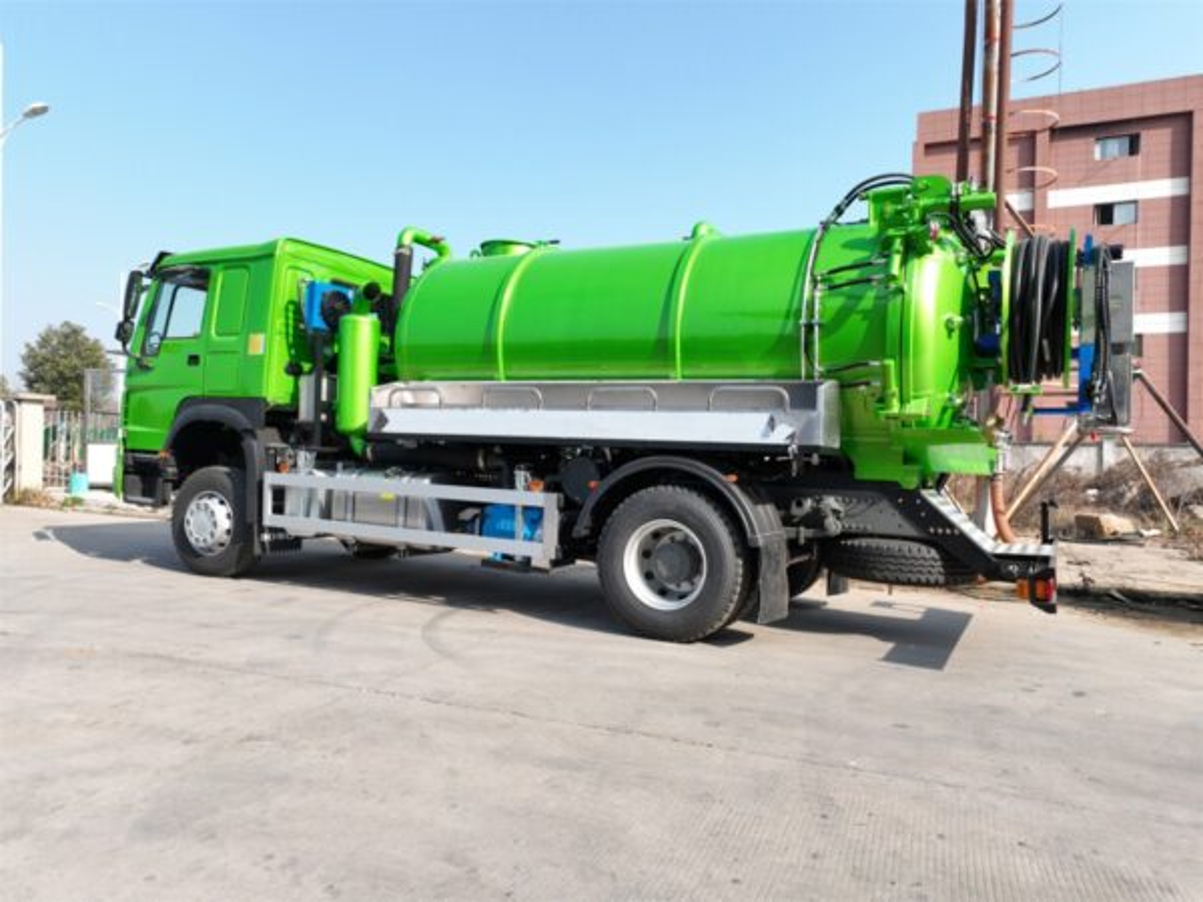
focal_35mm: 24
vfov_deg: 56.8
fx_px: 834
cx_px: 602
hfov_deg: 71.6
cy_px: 451
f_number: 2.8
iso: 110
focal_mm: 12.29
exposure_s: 1/800
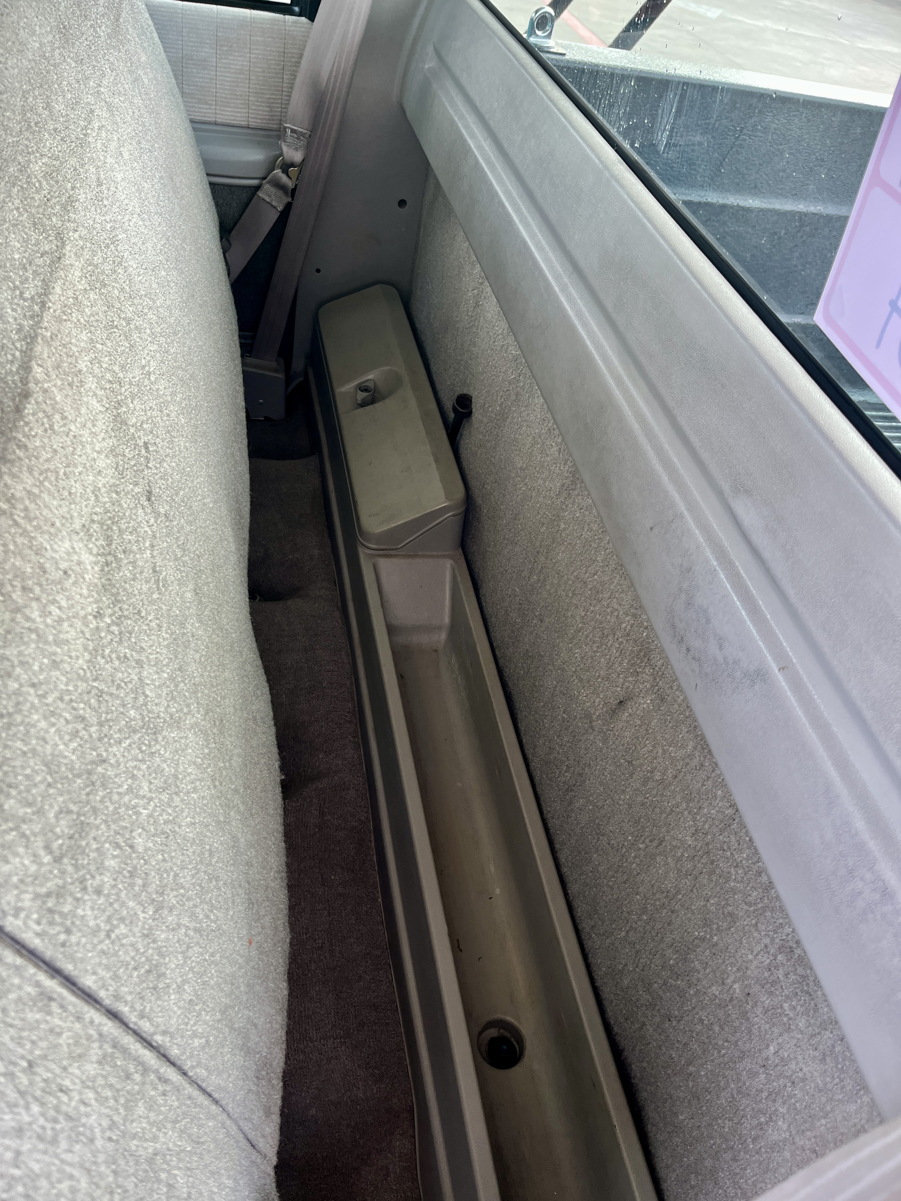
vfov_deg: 67.3
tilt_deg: -42.2
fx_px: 902
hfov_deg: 53.1
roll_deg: -14.2
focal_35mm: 26
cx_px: 450
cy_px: 600
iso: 80
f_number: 1.6
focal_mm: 5.1
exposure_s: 1/121
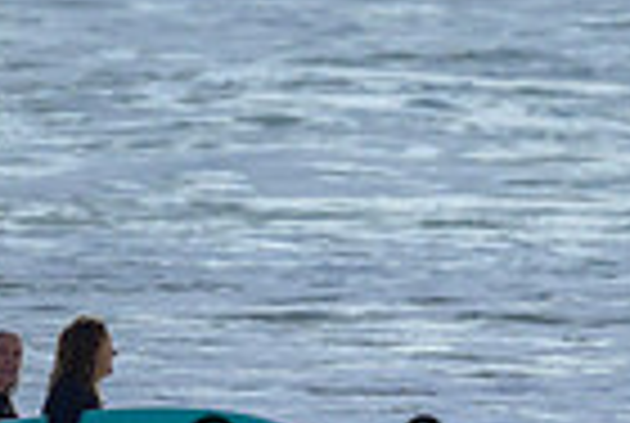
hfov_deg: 0.5
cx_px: 364
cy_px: 302
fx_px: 79566
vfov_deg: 0.3
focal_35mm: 4537
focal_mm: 800
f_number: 6.3
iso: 560
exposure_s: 1/2500
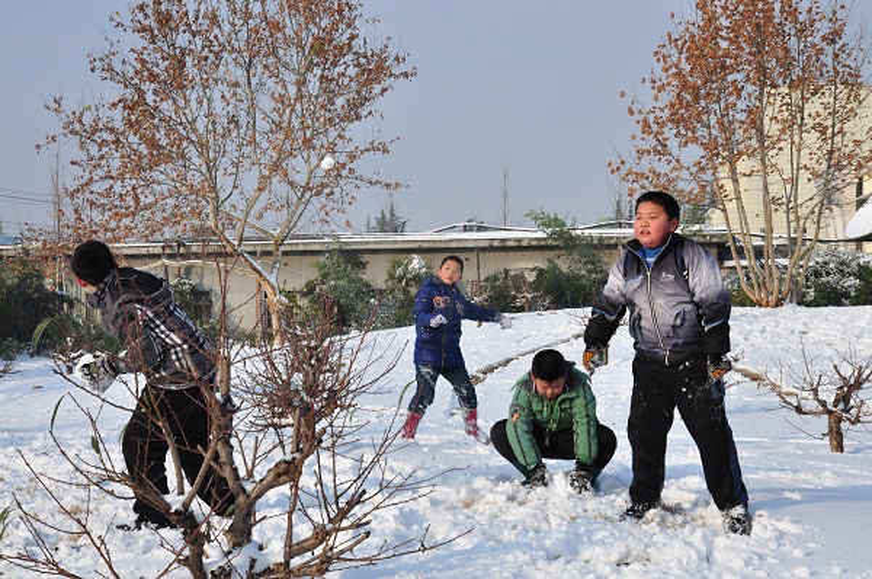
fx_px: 1270
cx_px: 436
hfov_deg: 37.9
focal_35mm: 52
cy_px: 290
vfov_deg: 25.7
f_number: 8
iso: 200
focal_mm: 35
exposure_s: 1/500
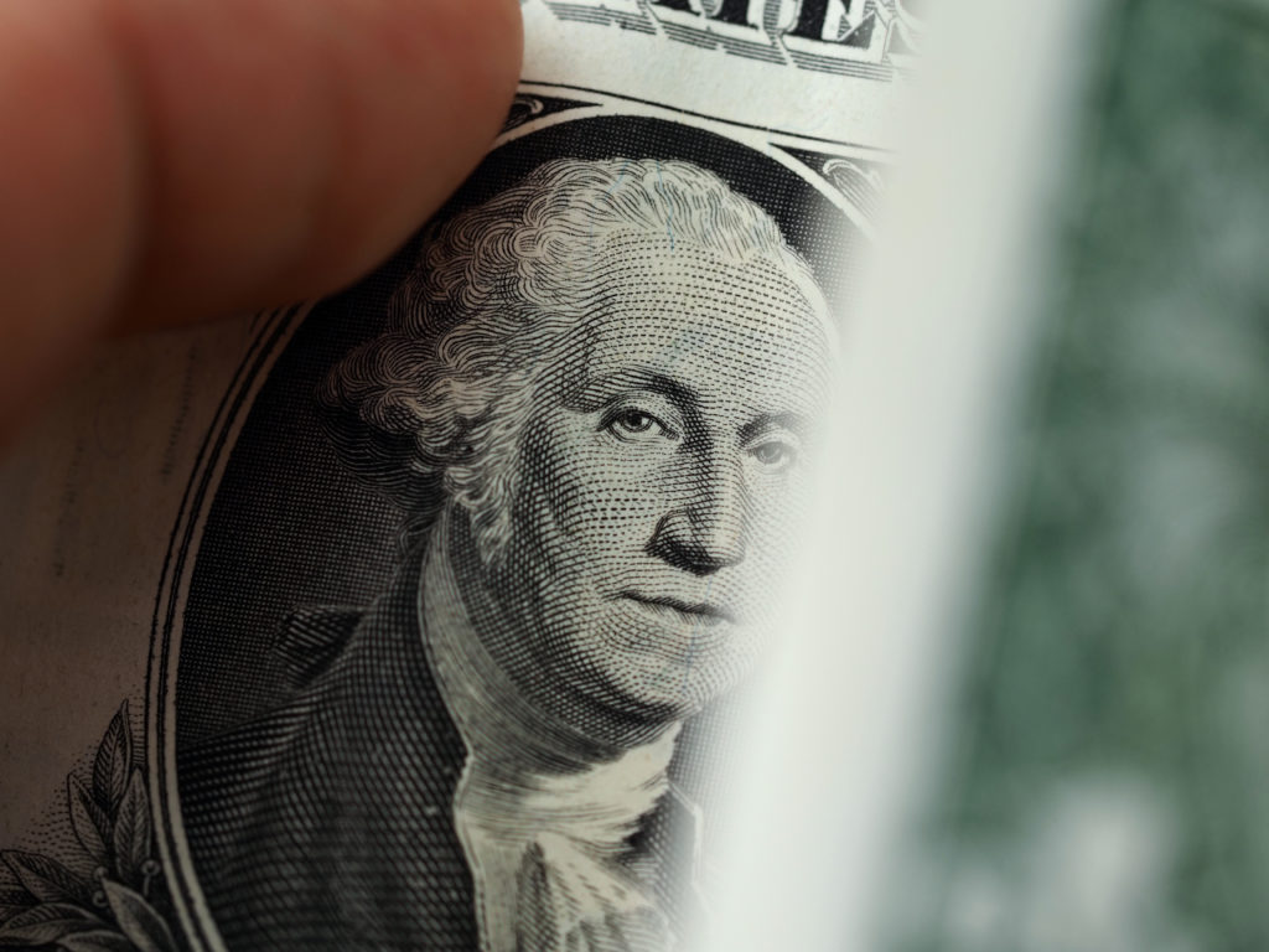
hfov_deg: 16.4
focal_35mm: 120
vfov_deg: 12.3
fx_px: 4399
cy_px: 476
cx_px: 634
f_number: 3.2
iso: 250
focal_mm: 60
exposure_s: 1/320
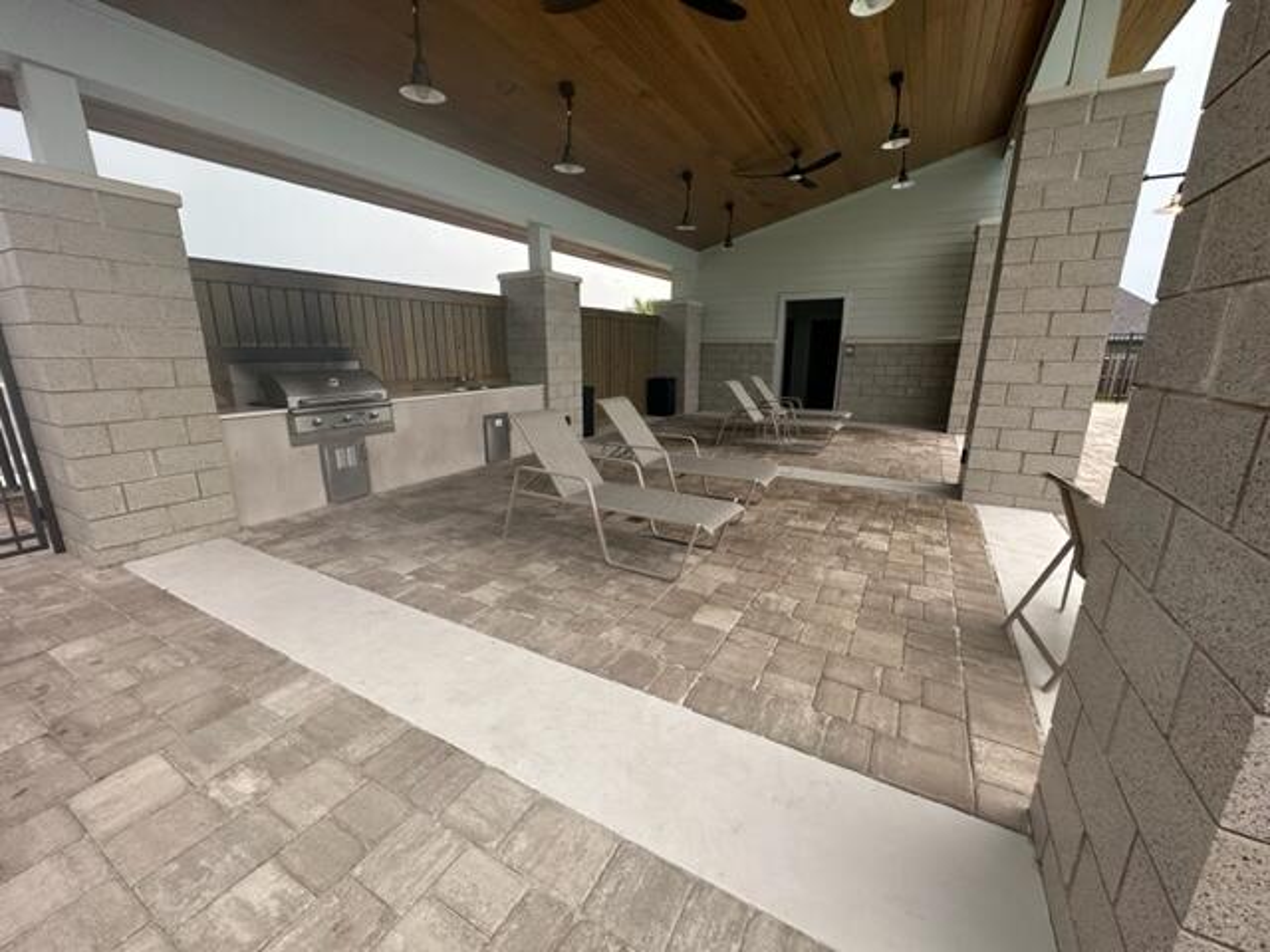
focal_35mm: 14
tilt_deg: -15.4
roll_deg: -0.8
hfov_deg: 102.1
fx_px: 514
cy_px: 476
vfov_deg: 85.7
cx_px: 635
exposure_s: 1/99
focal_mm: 2.22
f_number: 2.2
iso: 125
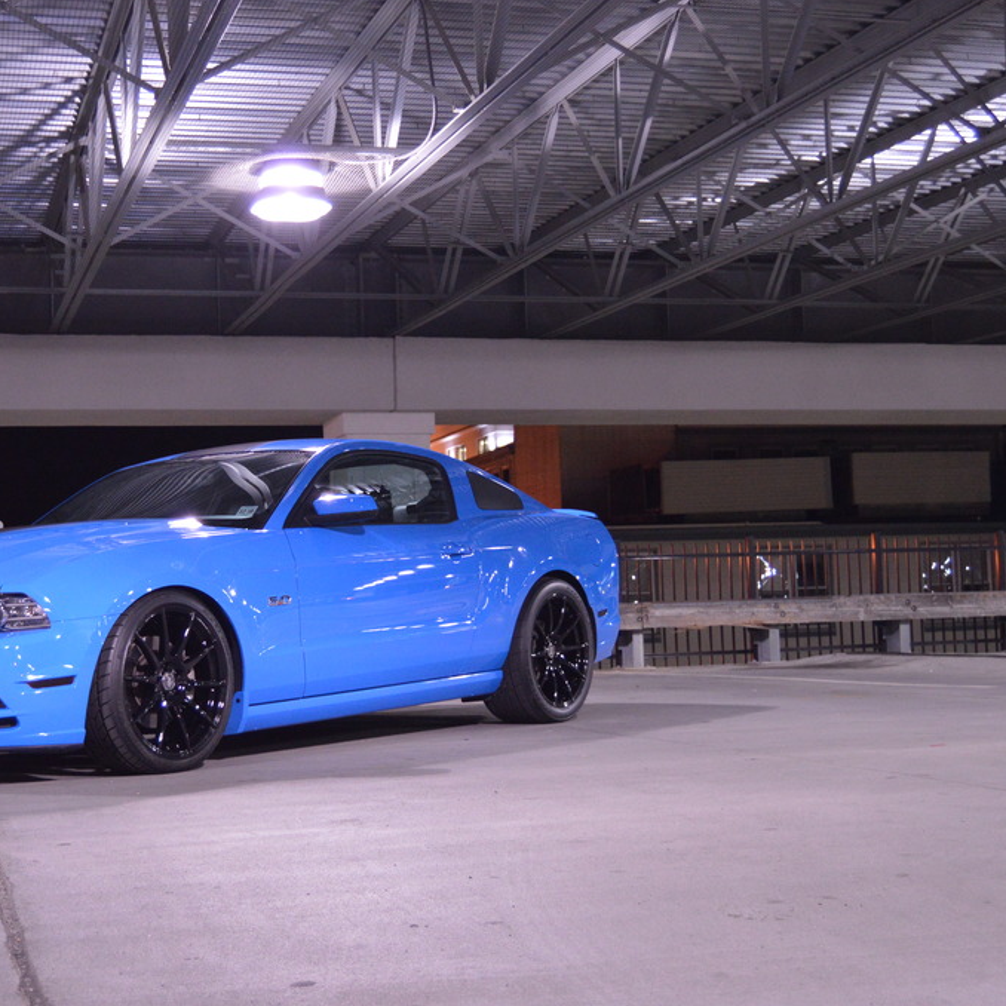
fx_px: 1644
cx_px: 377
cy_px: 502
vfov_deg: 34.0
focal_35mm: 50
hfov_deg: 33.9
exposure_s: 1/20
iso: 1600
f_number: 4
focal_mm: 26
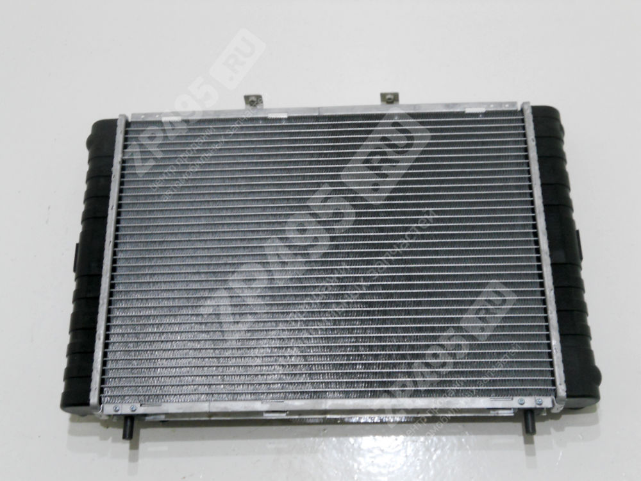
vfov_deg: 31.5
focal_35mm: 46
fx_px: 852
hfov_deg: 41.2
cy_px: 240
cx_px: 320
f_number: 4.3
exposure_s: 1/30
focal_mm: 8.2
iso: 320
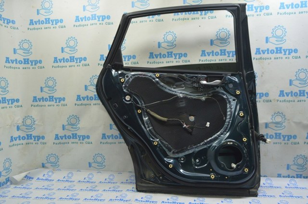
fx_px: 231
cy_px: 102
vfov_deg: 47.8
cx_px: 154
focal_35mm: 27
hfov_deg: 67.4
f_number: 5.6
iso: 400
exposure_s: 1/20
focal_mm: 18
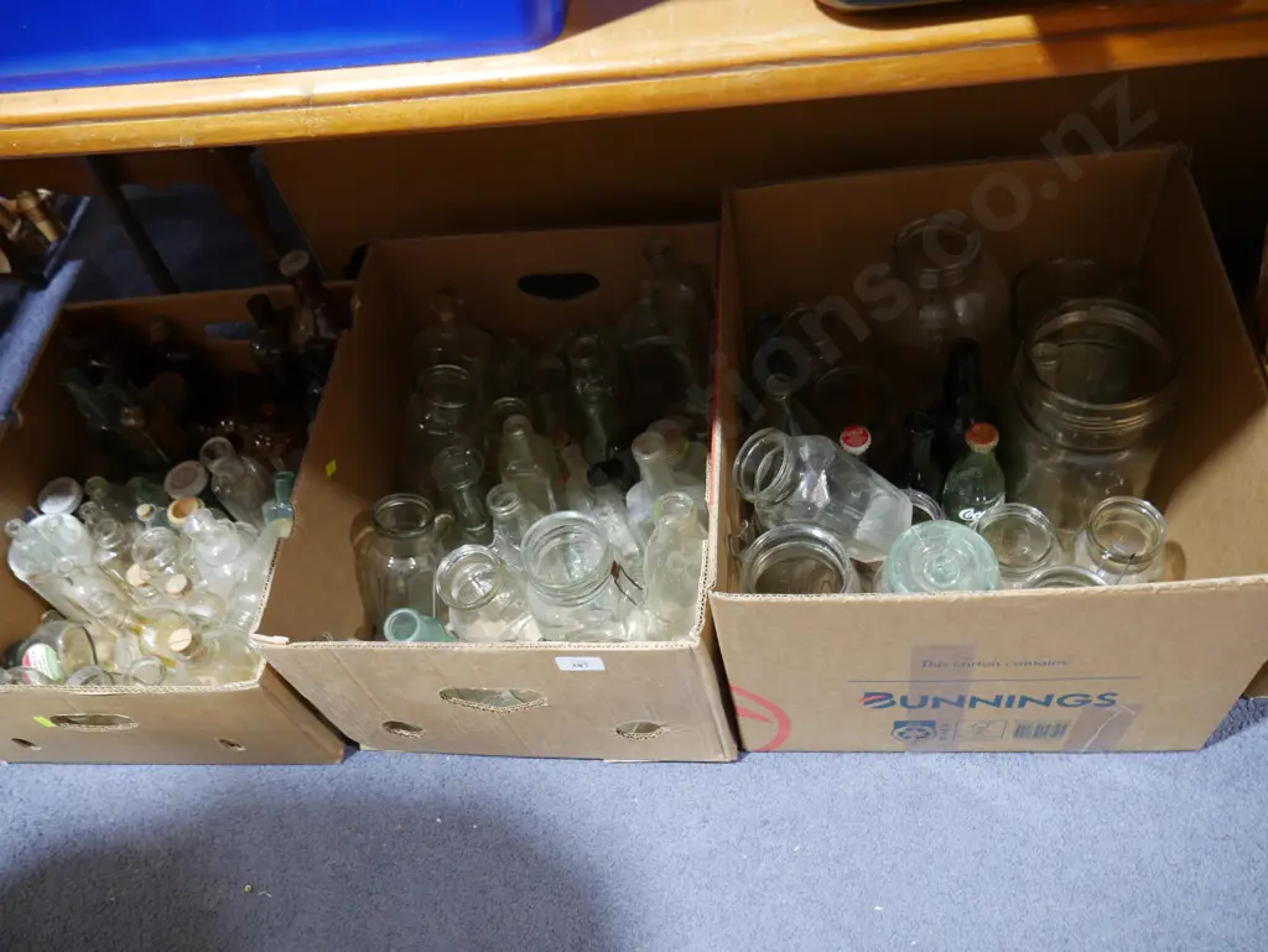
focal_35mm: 28
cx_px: 634
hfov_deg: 63.4
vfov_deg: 49.8
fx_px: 1026
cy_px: 476
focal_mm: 14
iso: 1000
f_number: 3.5
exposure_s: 1/60
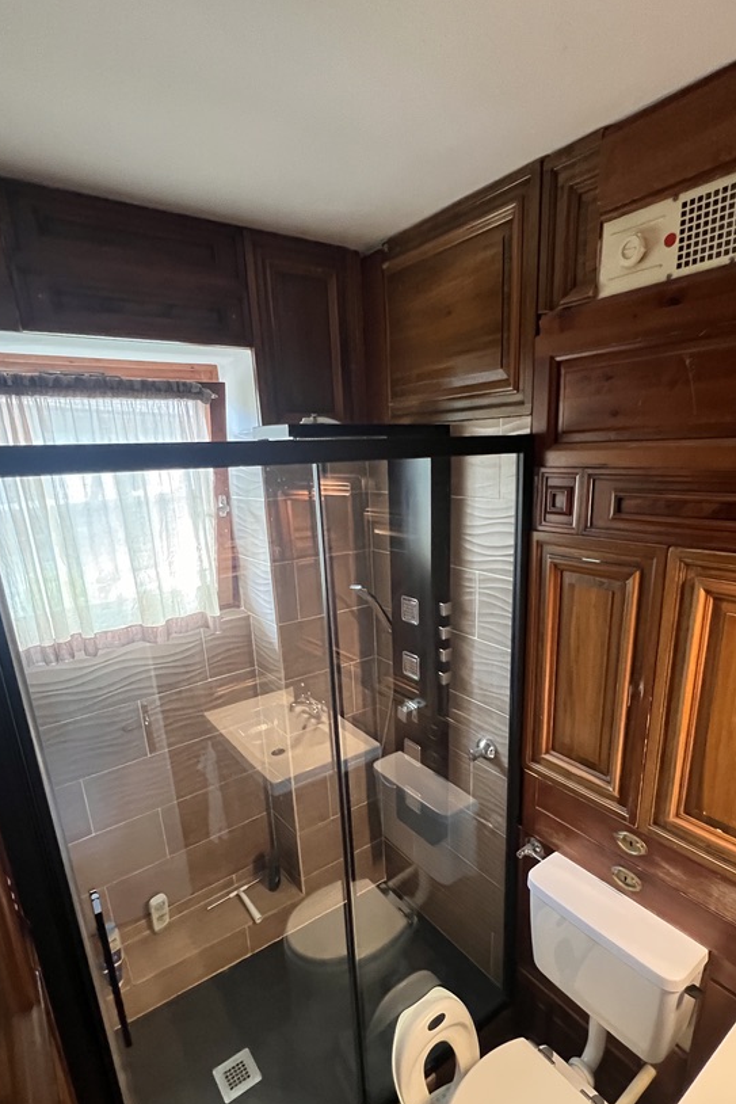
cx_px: 392
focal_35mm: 17
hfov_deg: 70.4
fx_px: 521
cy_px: 621
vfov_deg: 92.8
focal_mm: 1.57
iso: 1000
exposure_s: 1/50
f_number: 1.8
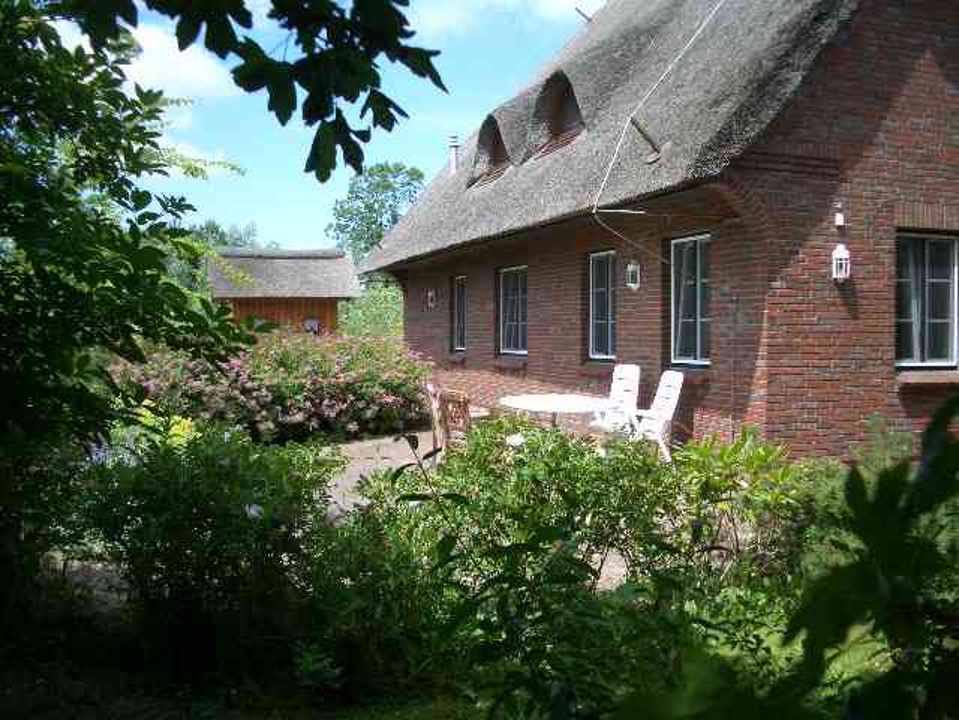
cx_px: 480
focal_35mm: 35
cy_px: 360
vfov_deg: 40.7
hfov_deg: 52.6
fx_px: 970
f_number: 2.6
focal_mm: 5.8
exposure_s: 1/640
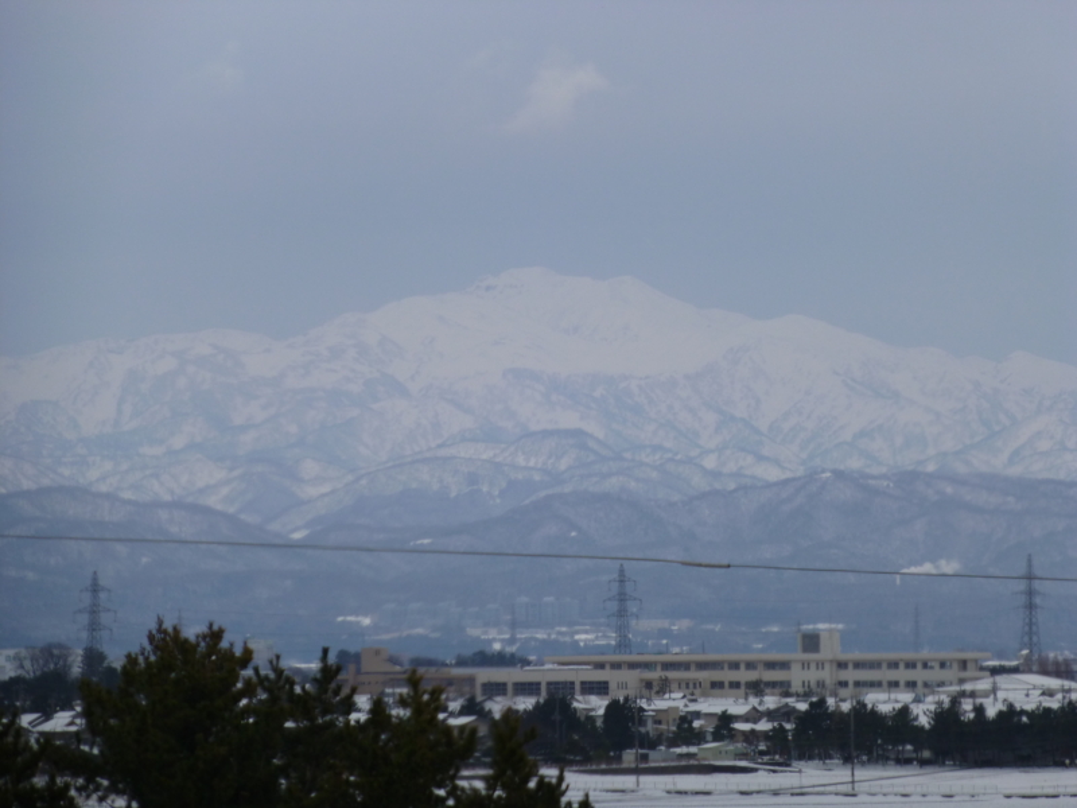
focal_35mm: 265
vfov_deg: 5.6
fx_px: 8245
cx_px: 538
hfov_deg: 7.5
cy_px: 404
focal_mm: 47.3
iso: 100
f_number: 5.8
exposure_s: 1/1000
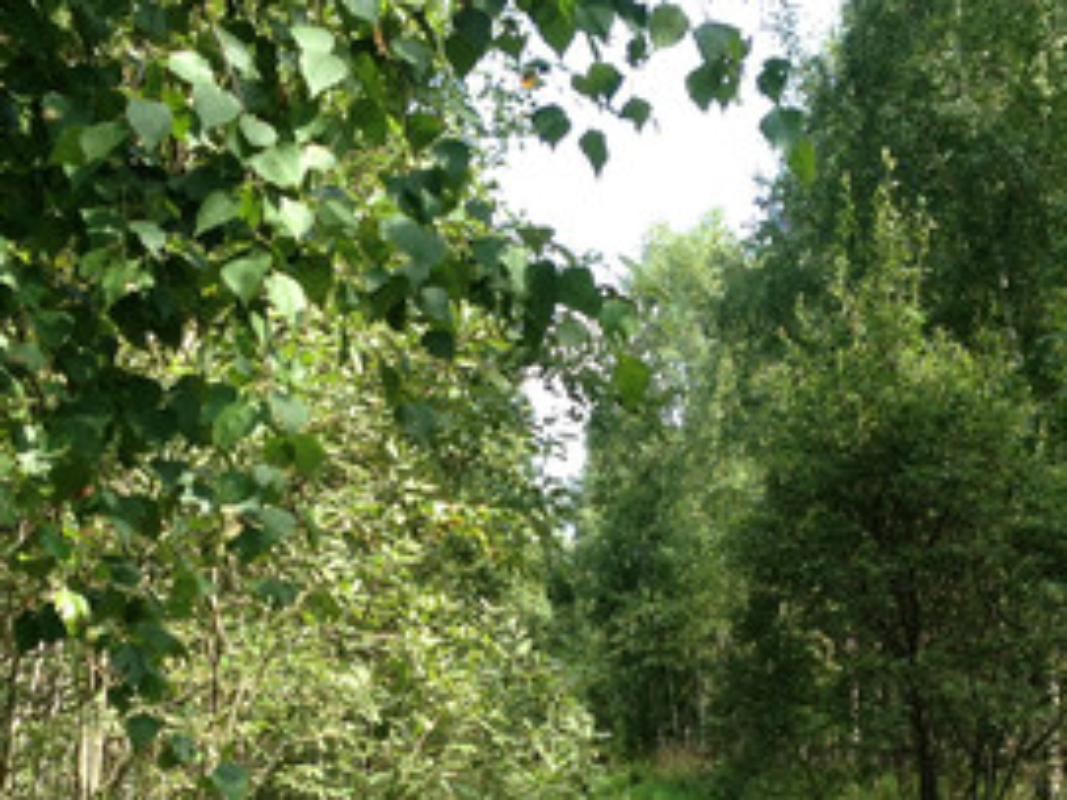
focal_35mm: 78
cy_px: 682
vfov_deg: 18.6
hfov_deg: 25.0
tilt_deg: -2.6
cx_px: 512
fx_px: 2403
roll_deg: +1.3
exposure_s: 1/324
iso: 50
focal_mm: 4.12
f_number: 2.4
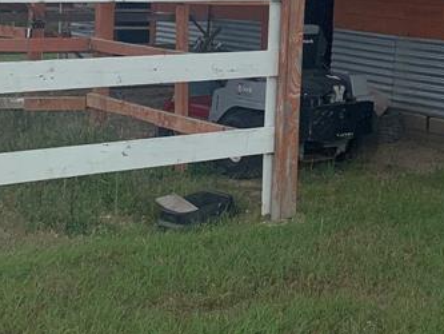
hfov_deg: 23.0
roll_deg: -0.6
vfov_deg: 17.2
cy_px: -119
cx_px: 484
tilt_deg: +8.3
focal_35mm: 80
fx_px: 1026
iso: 25
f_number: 1.8
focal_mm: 4.25
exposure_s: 1/2755
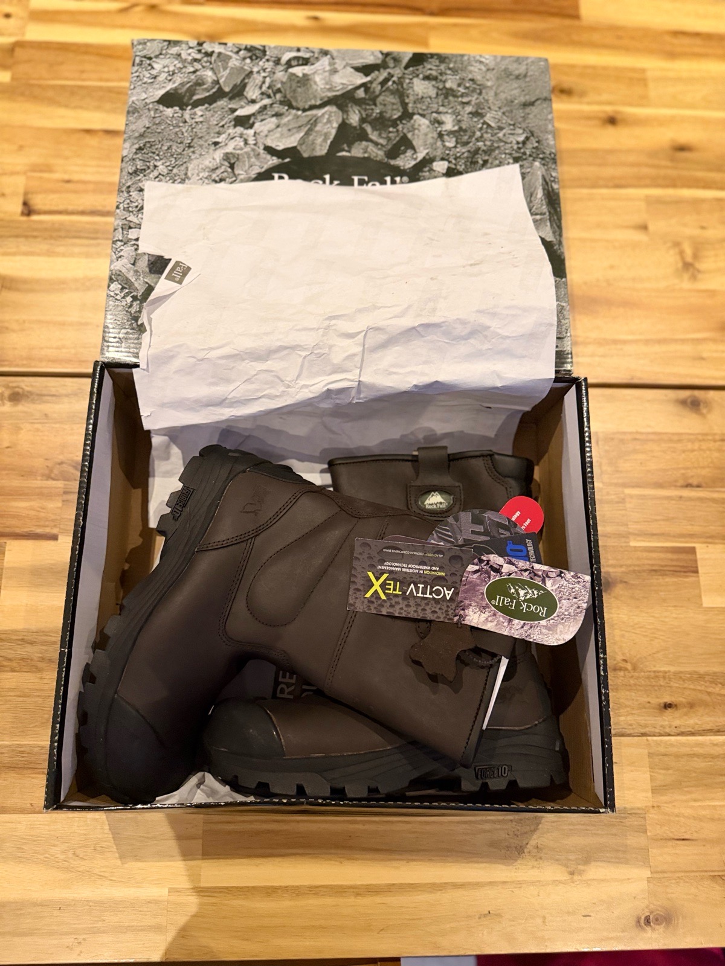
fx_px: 670
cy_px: 483
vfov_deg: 71.6
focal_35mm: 24
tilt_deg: -74.8
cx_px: 362
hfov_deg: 56.8
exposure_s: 1/33
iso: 640
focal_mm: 6.76
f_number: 1.78
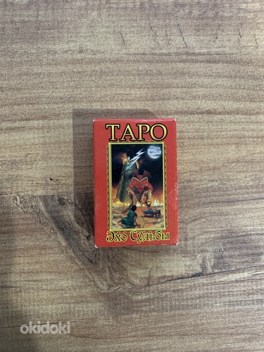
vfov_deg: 67.3
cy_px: 176
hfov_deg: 53.1
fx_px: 264
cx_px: 132
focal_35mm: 26
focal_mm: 4.25
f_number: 1.8
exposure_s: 1/40
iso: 400
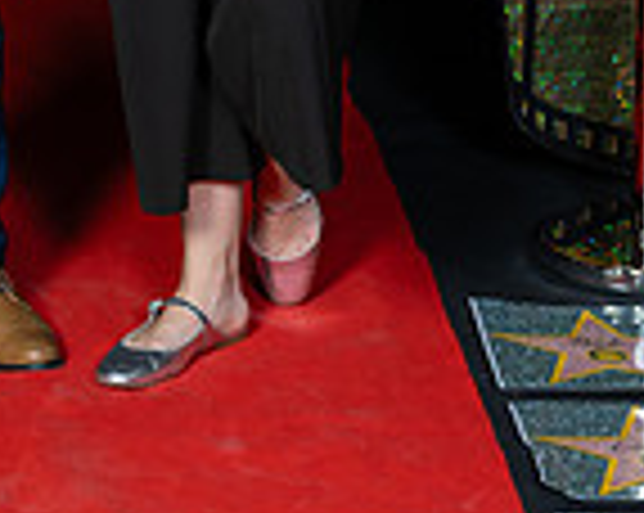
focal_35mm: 157
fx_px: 2988
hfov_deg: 12.2
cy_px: -459
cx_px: 27
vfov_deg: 9.3
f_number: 8
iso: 320
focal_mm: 53
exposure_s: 1/100
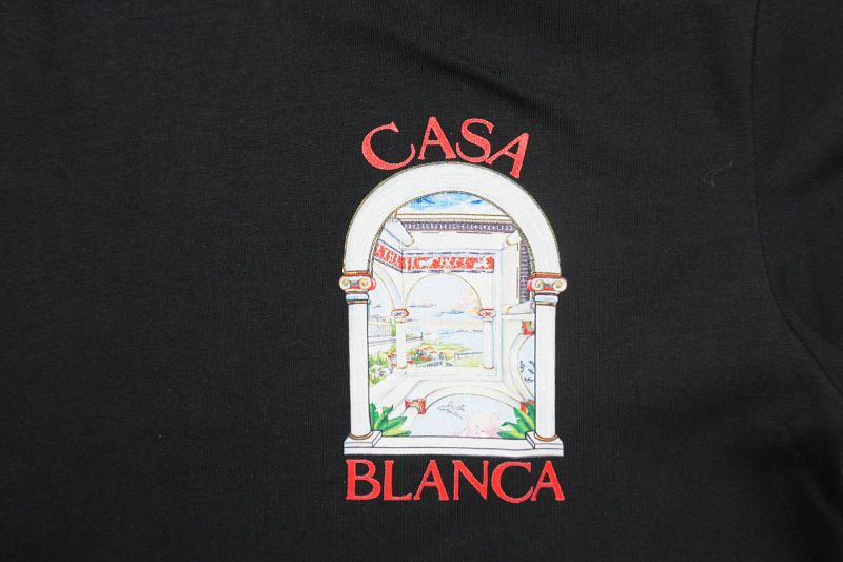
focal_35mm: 32
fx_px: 737
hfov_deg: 59.5
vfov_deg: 41.7
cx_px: 422
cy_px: 281
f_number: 10
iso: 1600
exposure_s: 1/100
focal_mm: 21
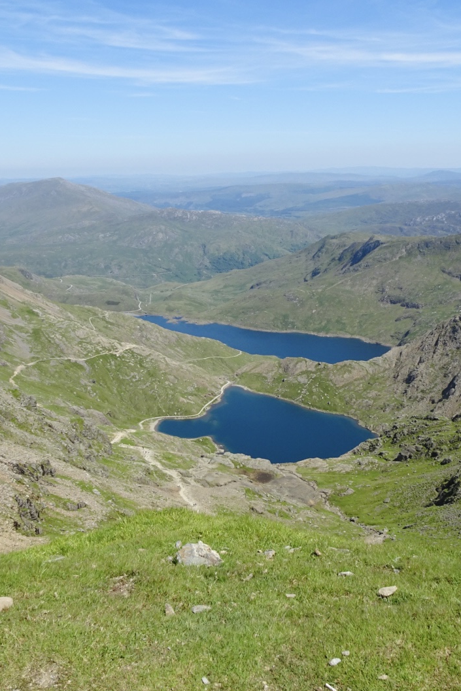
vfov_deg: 55.8
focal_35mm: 34
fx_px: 653
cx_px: 281
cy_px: 349
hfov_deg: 38.7
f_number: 3.5
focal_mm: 4.1
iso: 80
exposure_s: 1/800
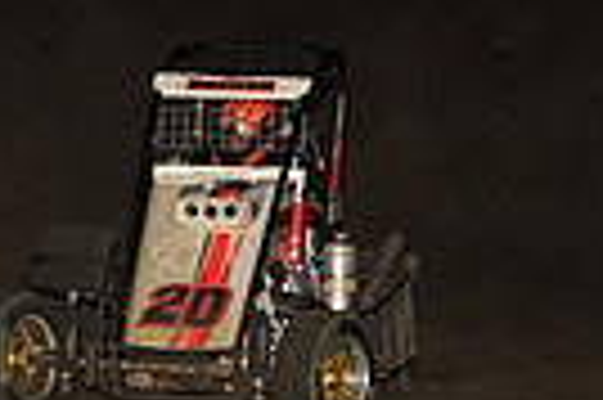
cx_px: -662
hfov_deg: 5.4
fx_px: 6207
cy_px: 288
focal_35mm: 371
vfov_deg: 3.7
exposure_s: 1/320
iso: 800
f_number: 6.3
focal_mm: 86
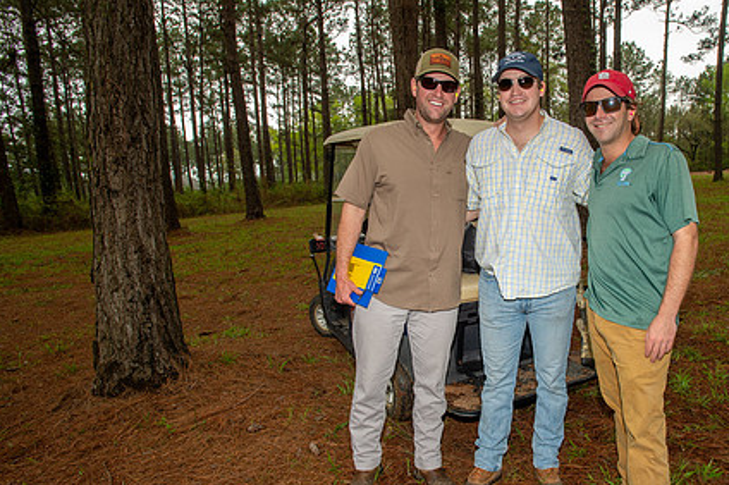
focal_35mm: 26
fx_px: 526
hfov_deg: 67.9
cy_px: 287
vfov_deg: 49.2
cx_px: 473
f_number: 7.1
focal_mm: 19
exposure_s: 1/125
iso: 125
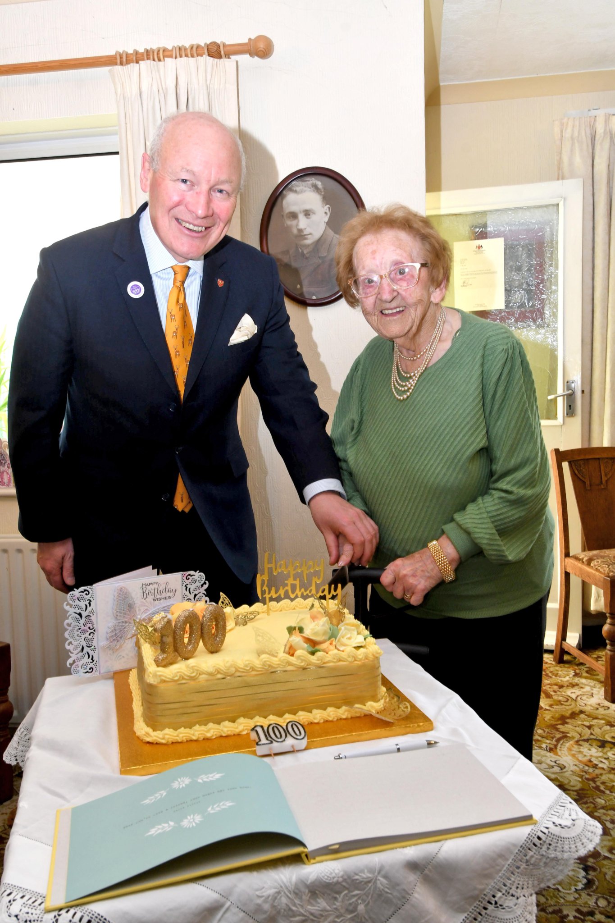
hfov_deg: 43.6
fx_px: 769
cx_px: 308
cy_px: 462
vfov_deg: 61.9
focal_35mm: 30
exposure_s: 1/50
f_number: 6.3
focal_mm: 20
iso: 640
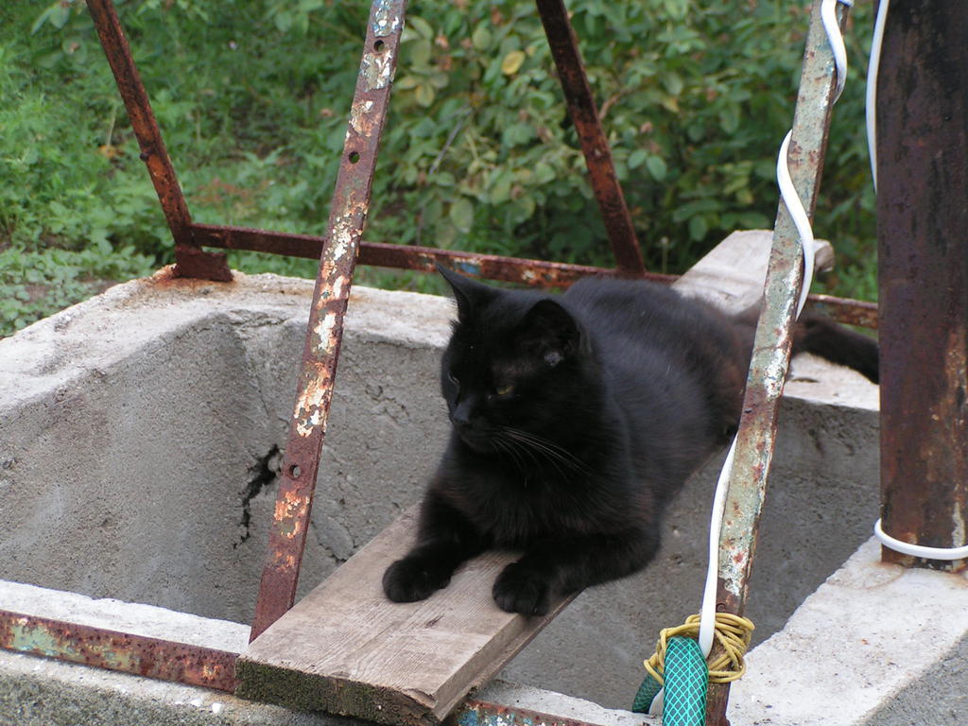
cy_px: 363
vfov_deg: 11.9
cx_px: 484
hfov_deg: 15.8
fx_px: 3495
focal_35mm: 125
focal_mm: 19.1
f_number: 4.5
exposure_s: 1/125
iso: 50
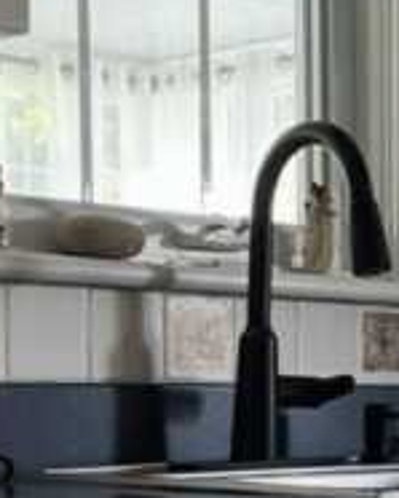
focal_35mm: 117
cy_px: 482
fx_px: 1726
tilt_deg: -1.3
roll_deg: -0.1
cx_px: 442
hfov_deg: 12.9
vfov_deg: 16.1
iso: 100
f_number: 1.8
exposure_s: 1/60
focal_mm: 3
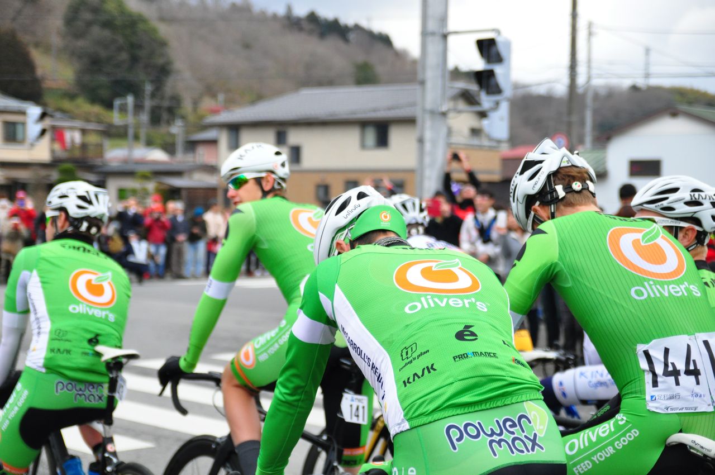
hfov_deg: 27.0
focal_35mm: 75
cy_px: 238
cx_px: 358
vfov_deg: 18.1
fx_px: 1488
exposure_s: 1/4000
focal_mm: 50
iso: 800
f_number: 2.8
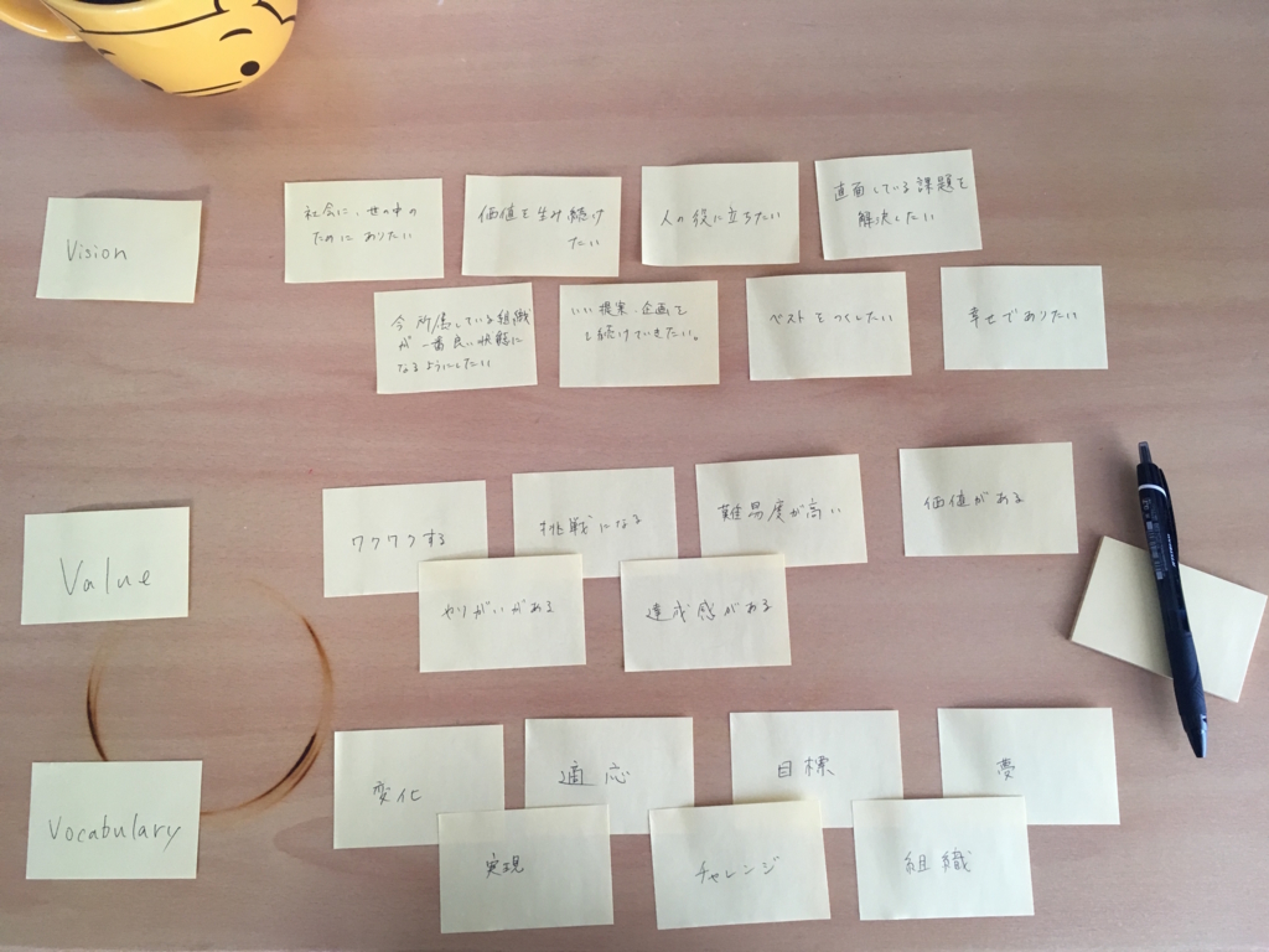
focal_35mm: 29
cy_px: 476
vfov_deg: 48.2
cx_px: 634
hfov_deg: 61.7
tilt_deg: -81.4
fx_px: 1063
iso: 80
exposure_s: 1/30
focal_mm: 4.15
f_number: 2.2
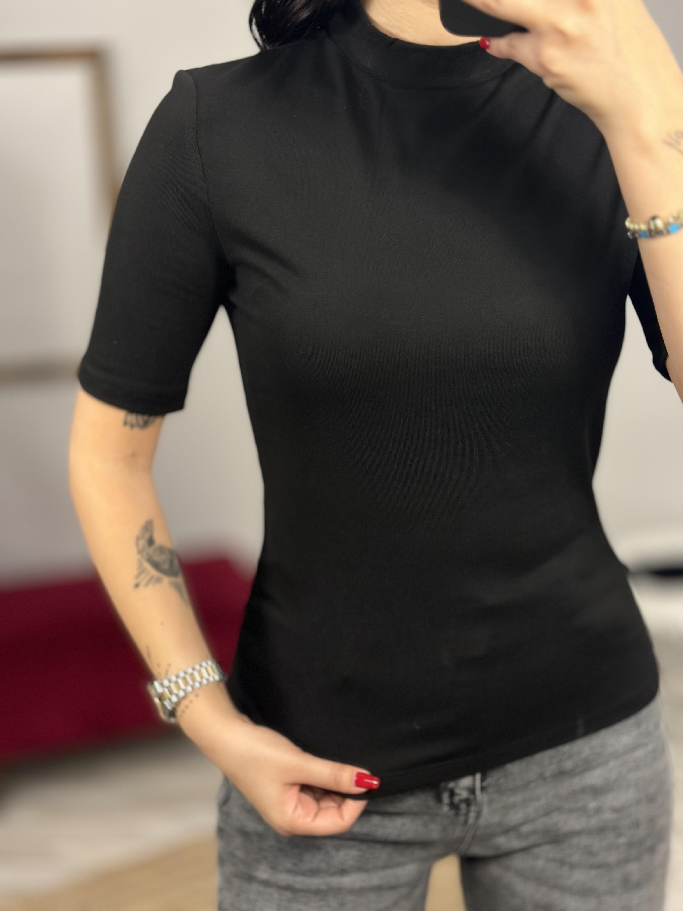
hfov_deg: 30.3
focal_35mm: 48
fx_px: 1263
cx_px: 342
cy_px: 456
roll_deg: +4.9
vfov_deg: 39.7
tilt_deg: -35.6
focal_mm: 6.86
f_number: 1.78
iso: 200
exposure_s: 1/100
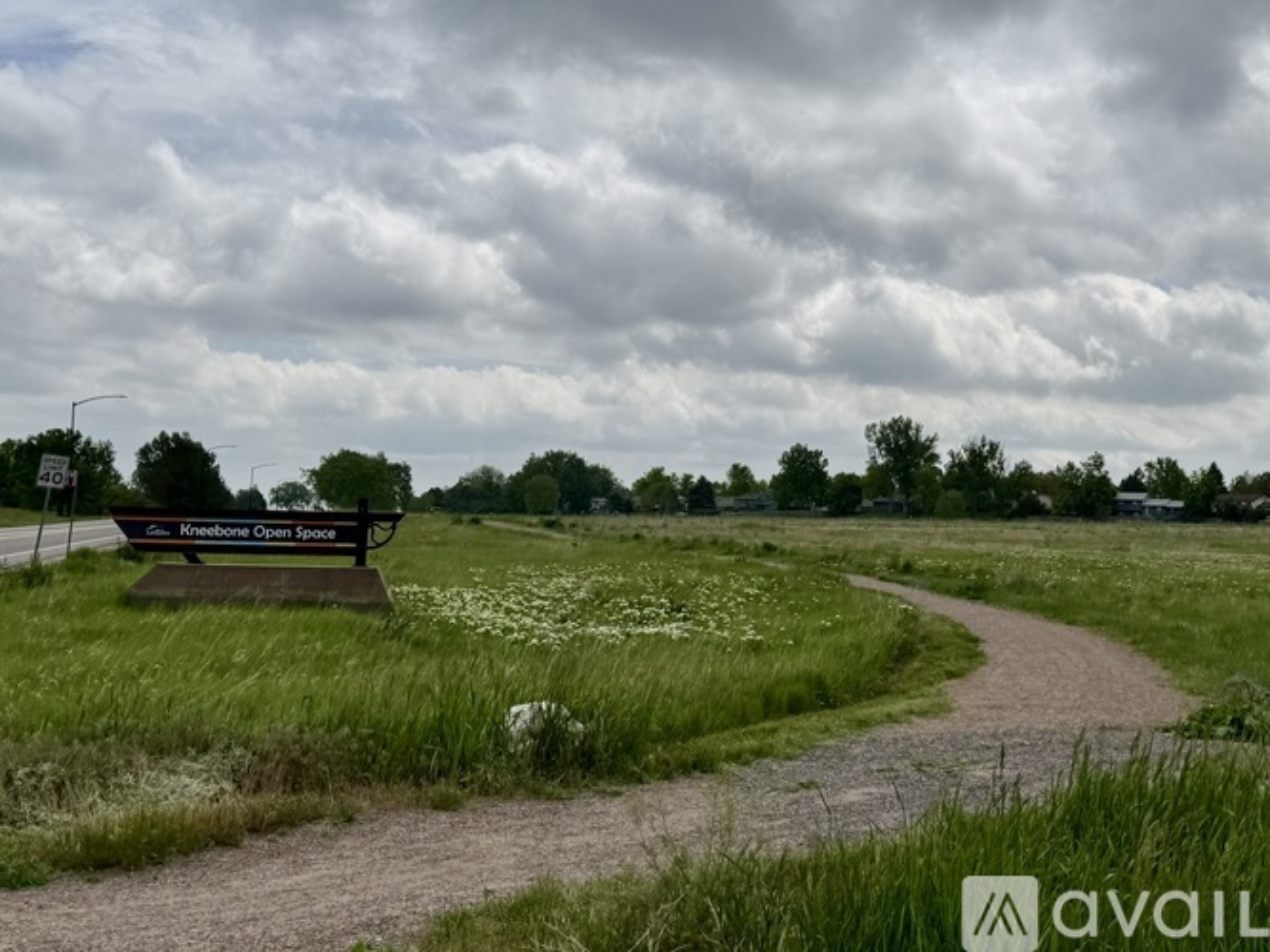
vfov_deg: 56.8
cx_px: 635
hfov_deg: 71.6
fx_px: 880
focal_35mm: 24
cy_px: 476
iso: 80
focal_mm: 6.76
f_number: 1.78
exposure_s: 1/12346
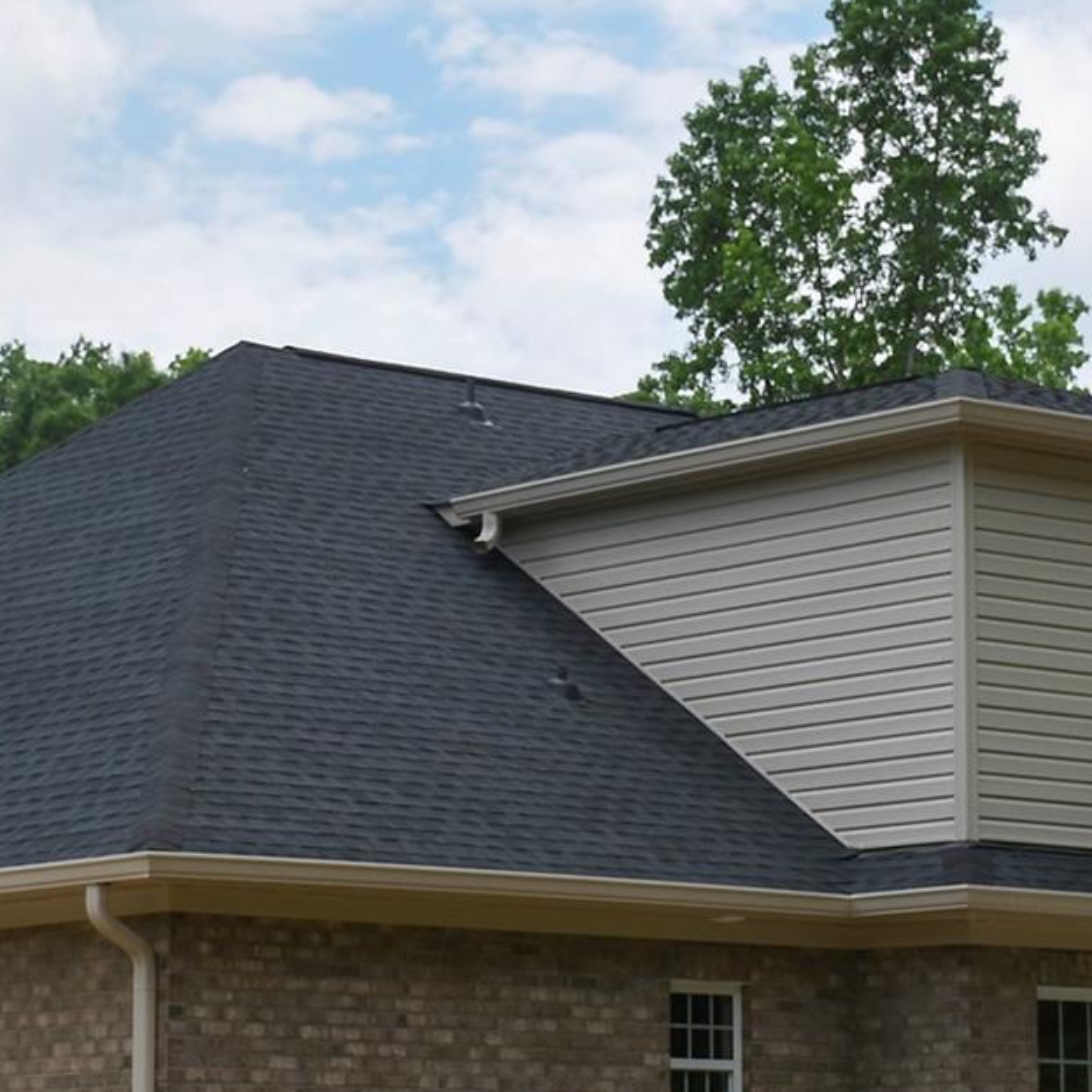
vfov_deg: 13.0
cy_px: 658
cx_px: 659
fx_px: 4783
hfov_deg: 13.0
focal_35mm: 134
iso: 100
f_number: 4
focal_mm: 32
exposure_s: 1/1000
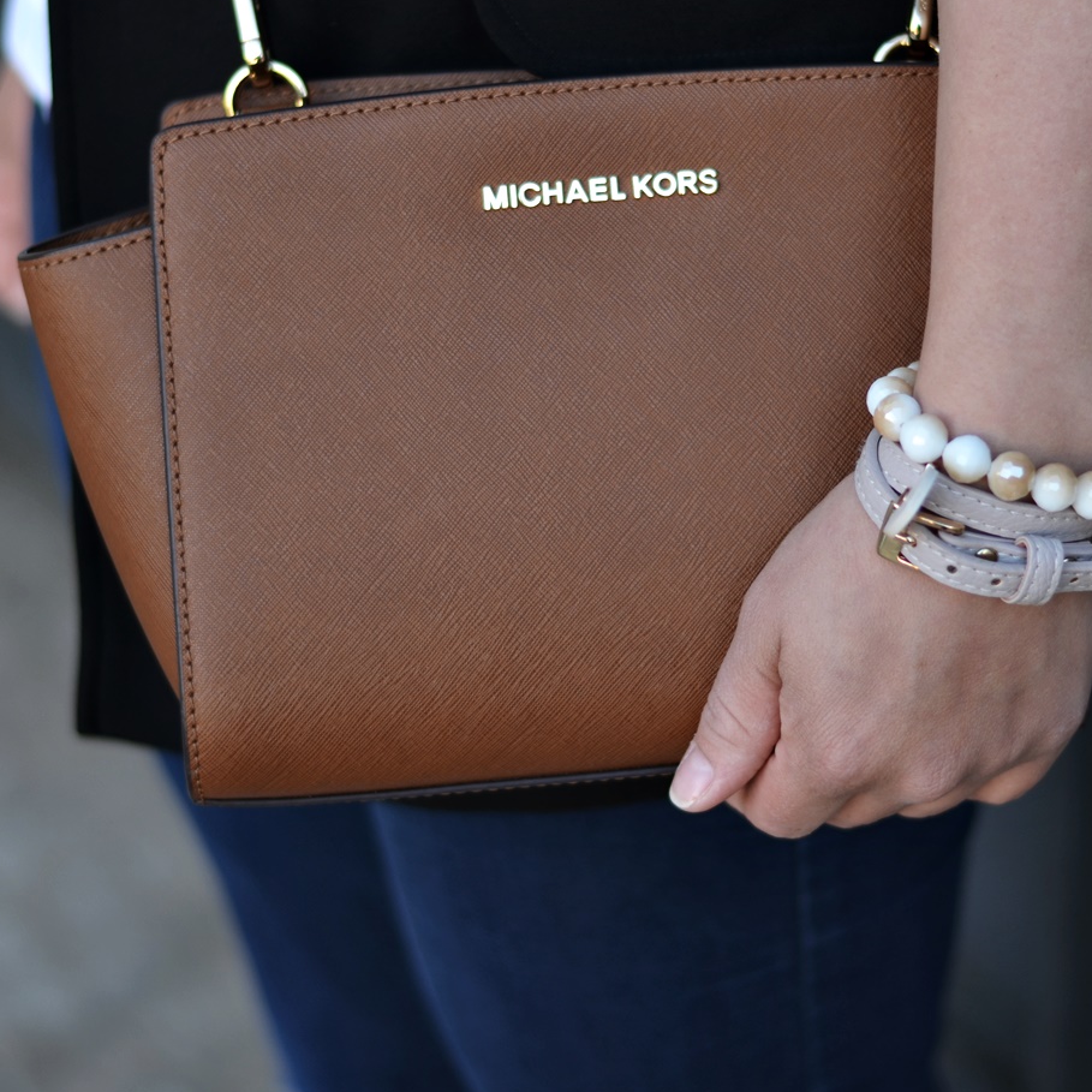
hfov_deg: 15.6
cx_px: 615
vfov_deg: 15.6
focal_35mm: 112
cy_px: 494
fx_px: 3997
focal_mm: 50
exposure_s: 1/320
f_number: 1.8
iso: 100
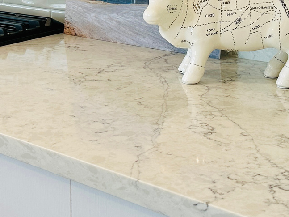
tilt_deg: -6.7
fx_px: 634
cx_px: 54
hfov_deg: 25.2
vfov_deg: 18.7
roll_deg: +1.0
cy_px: -14
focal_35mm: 76
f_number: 1.78
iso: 64
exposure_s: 1/139
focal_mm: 6.86
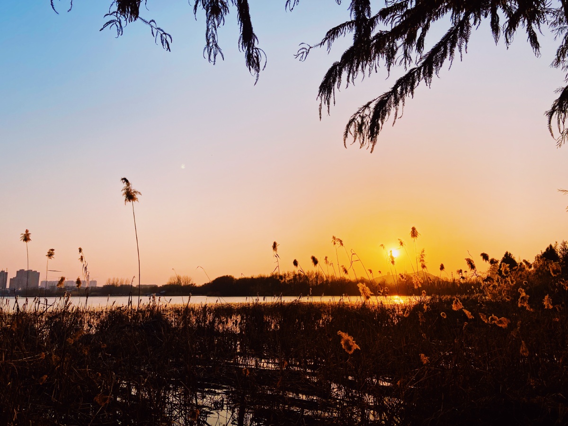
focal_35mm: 26
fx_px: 427
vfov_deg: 53.1
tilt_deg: +11.3
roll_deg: -1.0
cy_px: 213
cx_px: 284
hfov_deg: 67.3
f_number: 1.8
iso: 32
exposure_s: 1/3040
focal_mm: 4.25
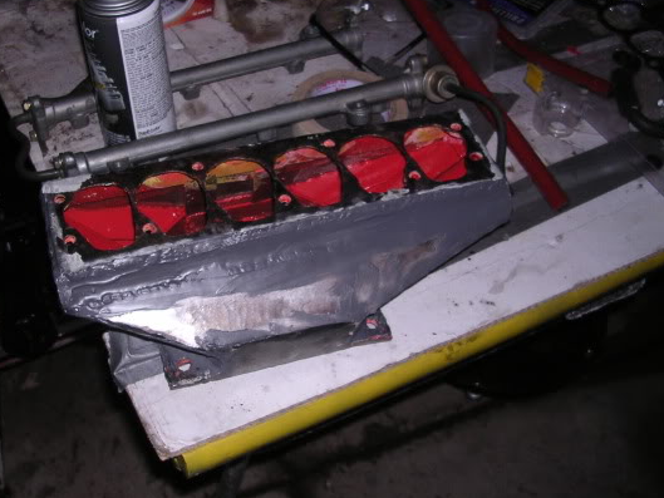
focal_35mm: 46
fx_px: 883
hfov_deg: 41.0
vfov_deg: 31.5
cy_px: 242
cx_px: 266
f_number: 2.8
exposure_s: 1/60.1
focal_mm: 5.8
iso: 100
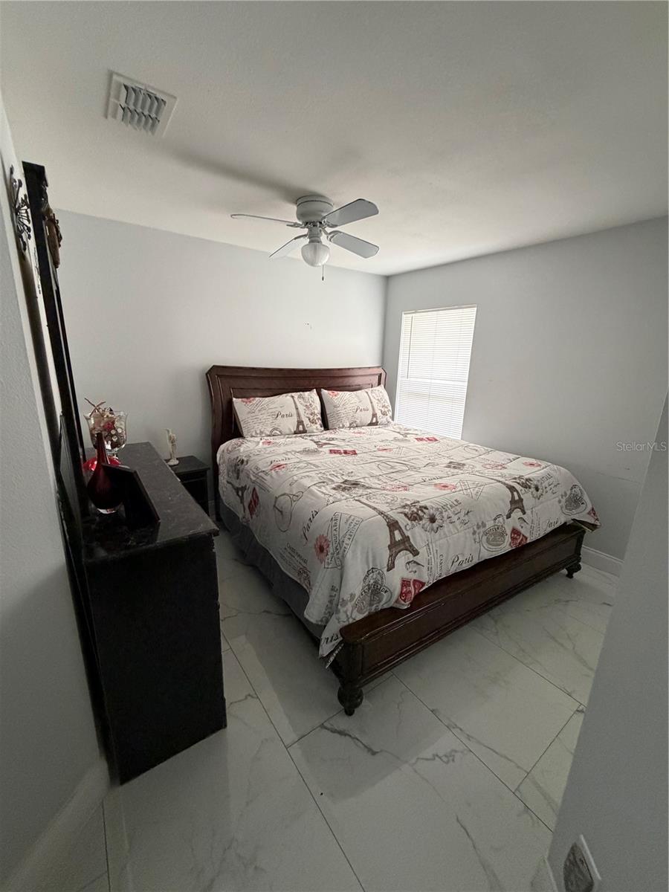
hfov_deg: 85.7
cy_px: 446
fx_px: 361
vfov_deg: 102.1
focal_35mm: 14
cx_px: 334
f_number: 2.2
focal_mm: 2.22
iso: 400
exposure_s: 1/60
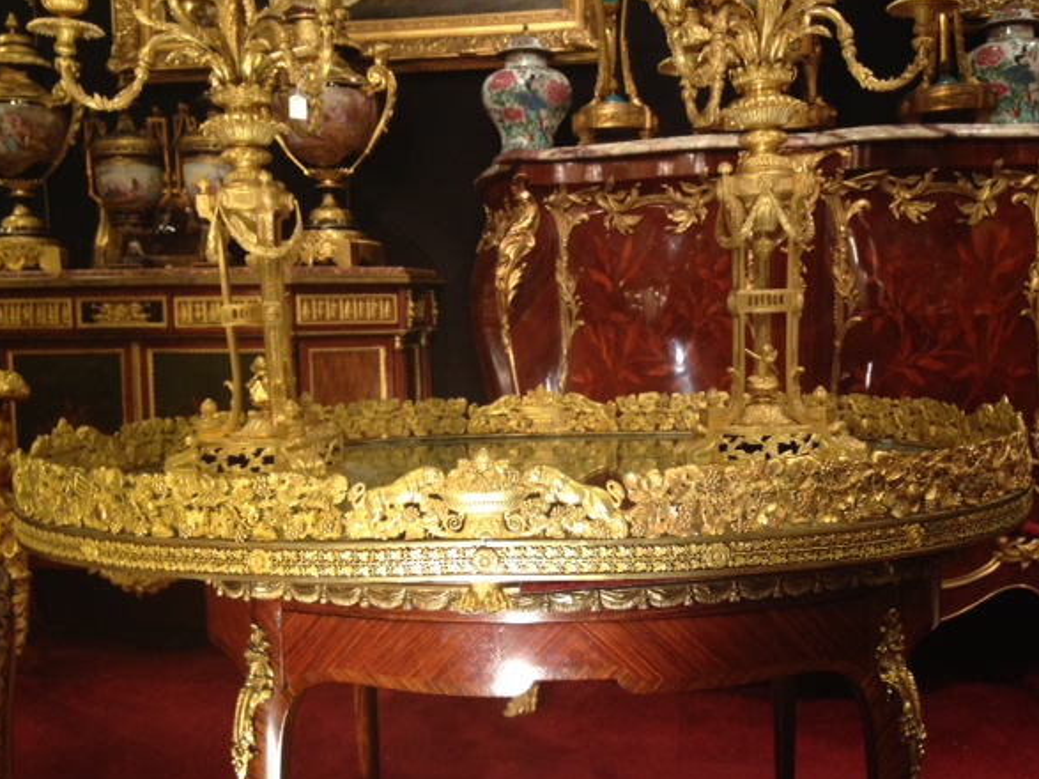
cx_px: 561
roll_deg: +0.2
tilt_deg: -7.4
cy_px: 391
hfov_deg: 51.3
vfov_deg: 39.6
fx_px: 1080
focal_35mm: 36
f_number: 2.4
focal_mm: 4.12
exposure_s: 1/20
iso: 160
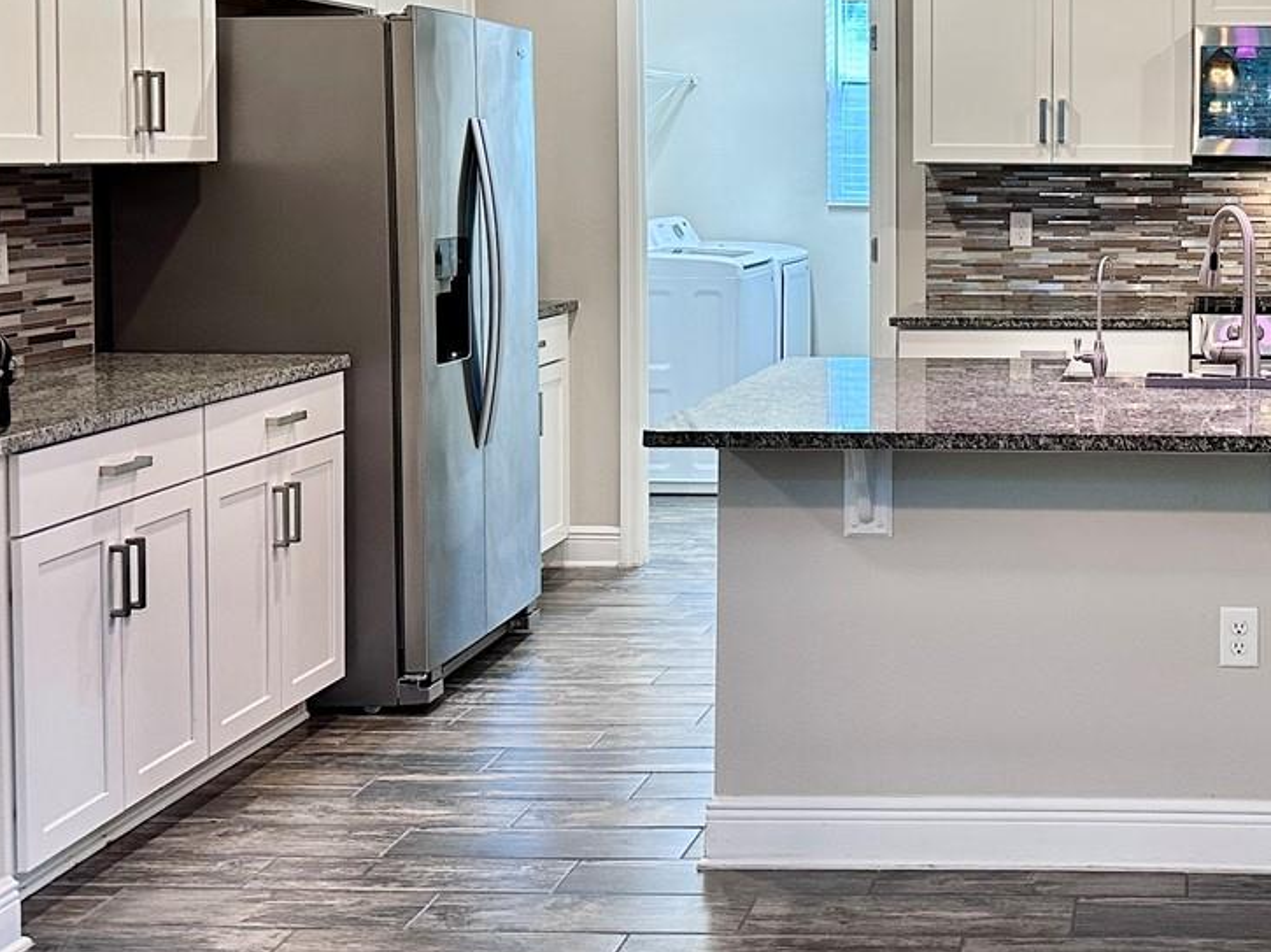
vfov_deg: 27.1
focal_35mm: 53
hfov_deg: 34.3
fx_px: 1945
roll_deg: -0.5
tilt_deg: -2.9
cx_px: 1133
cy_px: 228
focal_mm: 6.86
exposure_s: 1/60
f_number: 1.78
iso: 250
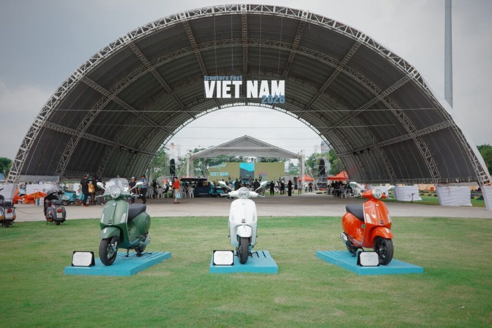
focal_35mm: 40
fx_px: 547
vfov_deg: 33.4
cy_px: 164
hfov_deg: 48.5
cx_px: 246
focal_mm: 26
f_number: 6.3
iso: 200
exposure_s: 1/640
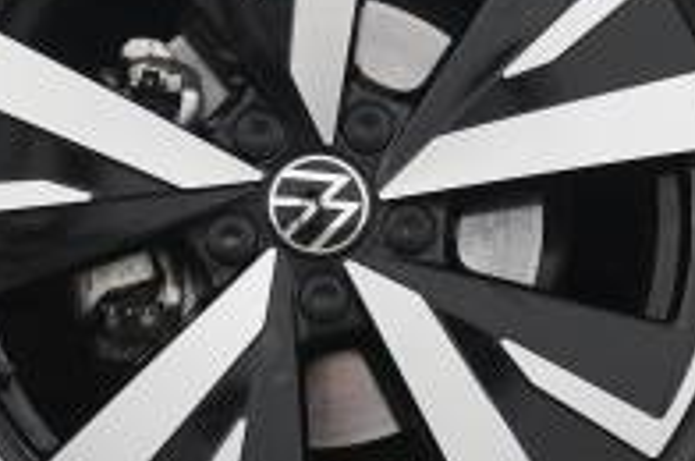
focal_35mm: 123
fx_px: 2364
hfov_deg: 16.7
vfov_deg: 11.1
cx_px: 294
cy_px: 82
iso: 4000
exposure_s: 1/160
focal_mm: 25
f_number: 4.5
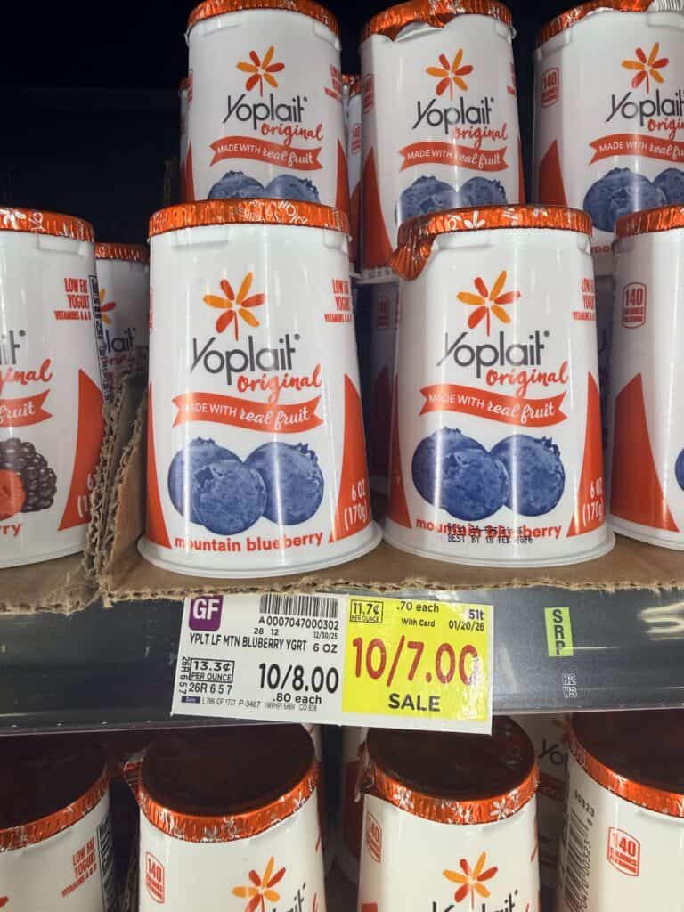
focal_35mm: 24
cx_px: 342
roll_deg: -0.4
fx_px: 632
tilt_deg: -10.5
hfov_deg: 56.8
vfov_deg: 71.6
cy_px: 456
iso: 125
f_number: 2.2
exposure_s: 1/121
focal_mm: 2.22
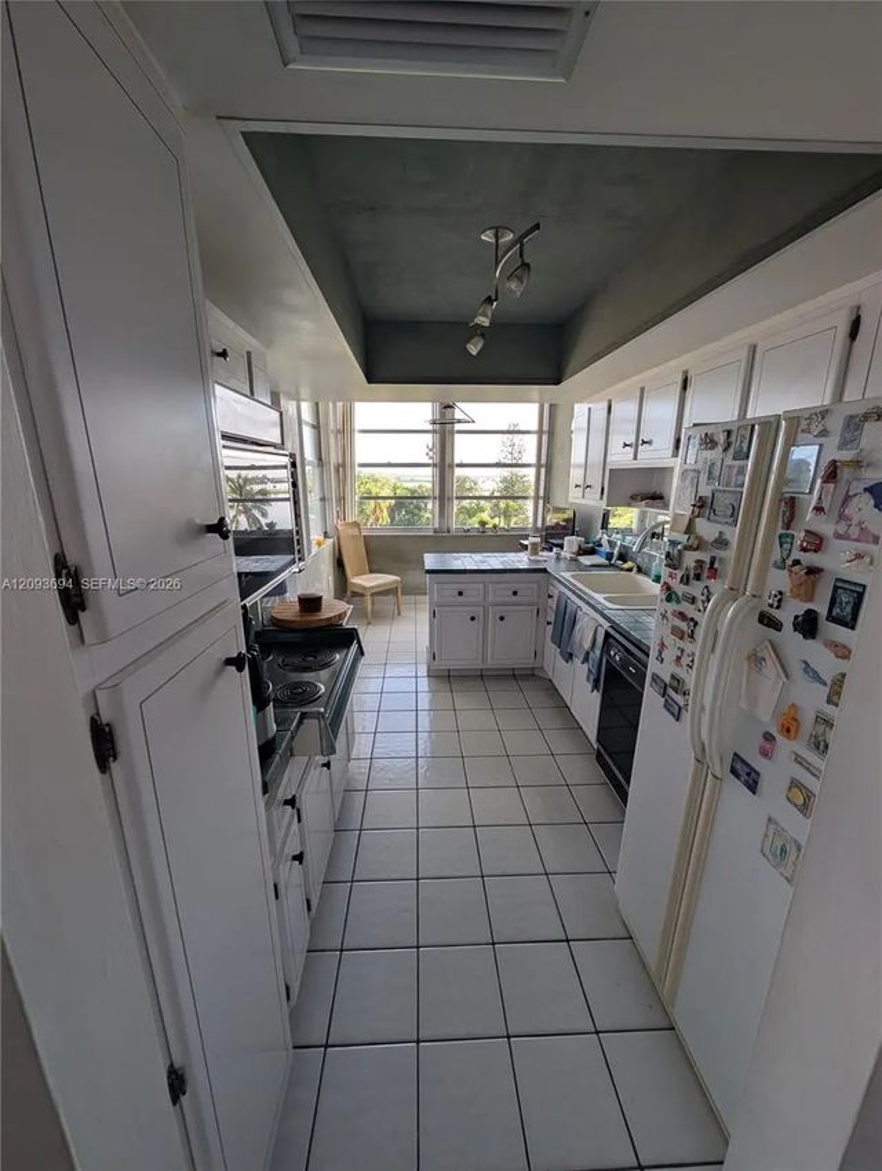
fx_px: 407
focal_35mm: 12
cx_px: 441
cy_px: 586
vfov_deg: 110.5
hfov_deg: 94.6
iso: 49
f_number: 1.7
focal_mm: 2.02
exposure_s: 1/366
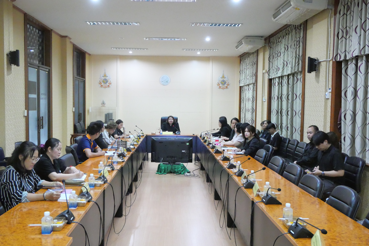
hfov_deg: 53.1
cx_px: 181
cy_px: 125
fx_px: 369
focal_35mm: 36
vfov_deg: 36.9
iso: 6400
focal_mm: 17
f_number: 5.6
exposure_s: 1/60
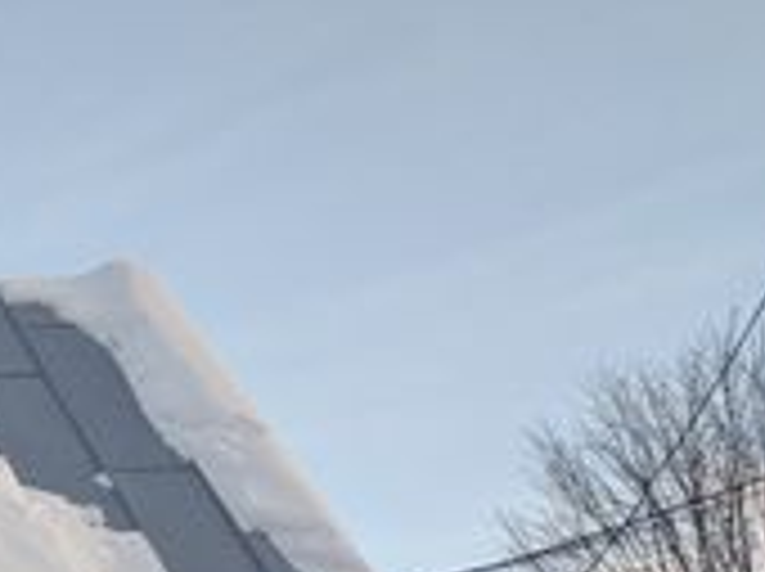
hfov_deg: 17.8
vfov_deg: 14.6
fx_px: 2030
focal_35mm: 92
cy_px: 928
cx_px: -554
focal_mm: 4.67
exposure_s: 1/313
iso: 52
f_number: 2
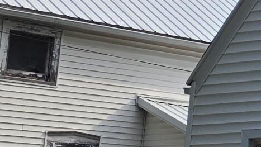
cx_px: 717
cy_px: 60
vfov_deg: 7.5
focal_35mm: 161
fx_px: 1115
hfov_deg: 10.5
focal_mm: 6.3
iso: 50
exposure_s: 1/7944
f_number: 1.7
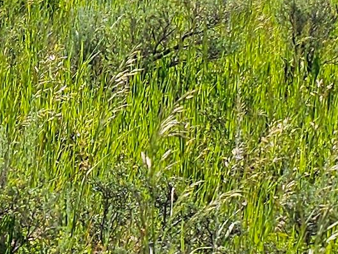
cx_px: -215
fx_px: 1699
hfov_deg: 10.8
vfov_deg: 8.3
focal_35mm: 174
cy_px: -155
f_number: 1.7
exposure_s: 1/873
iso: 10
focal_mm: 6.3
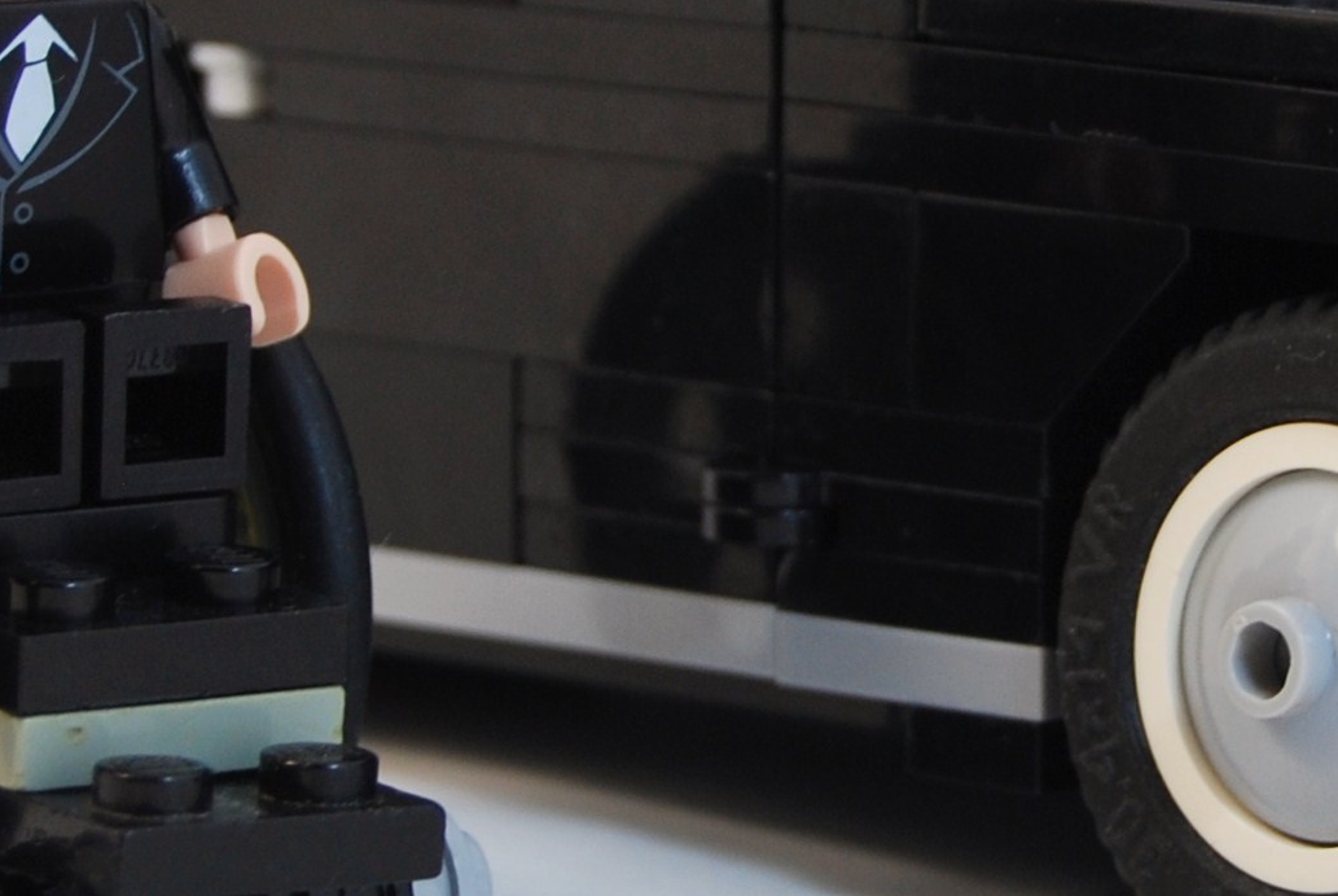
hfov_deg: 7.3
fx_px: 10459
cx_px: 1133
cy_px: 265
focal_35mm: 281
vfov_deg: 4.9
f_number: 5.6
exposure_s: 1/80
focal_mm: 50
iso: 200
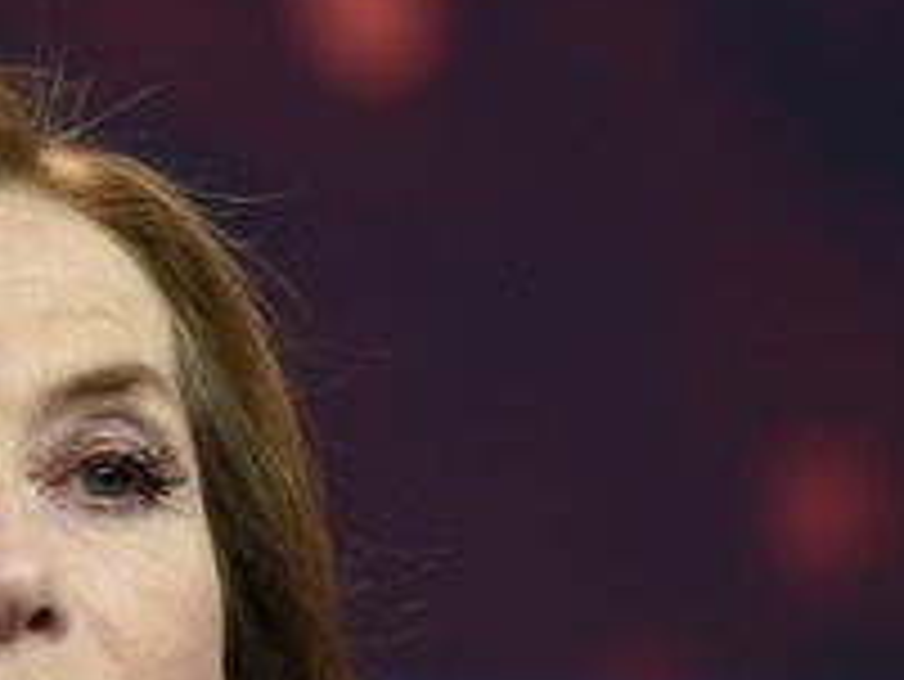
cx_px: 146
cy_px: 648
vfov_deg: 2.6
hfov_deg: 3.4
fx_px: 15208
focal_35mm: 582
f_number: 3.2
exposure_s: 1/400
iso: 640
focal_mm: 180
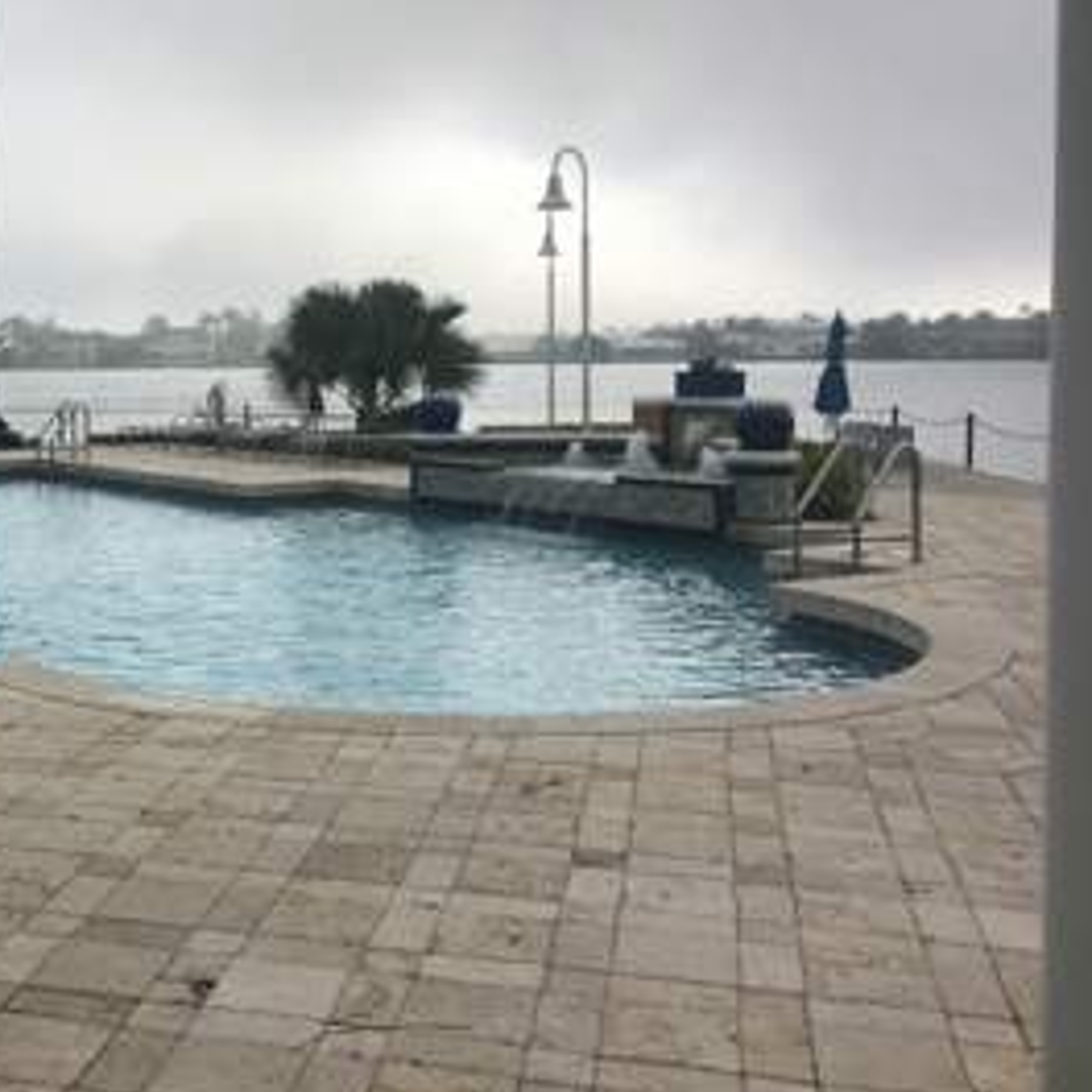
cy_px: 465
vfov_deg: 37.5
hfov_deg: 36.2
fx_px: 1606
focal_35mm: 45
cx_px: 207
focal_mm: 4
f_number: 1.8
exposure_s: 1/4367
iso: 25
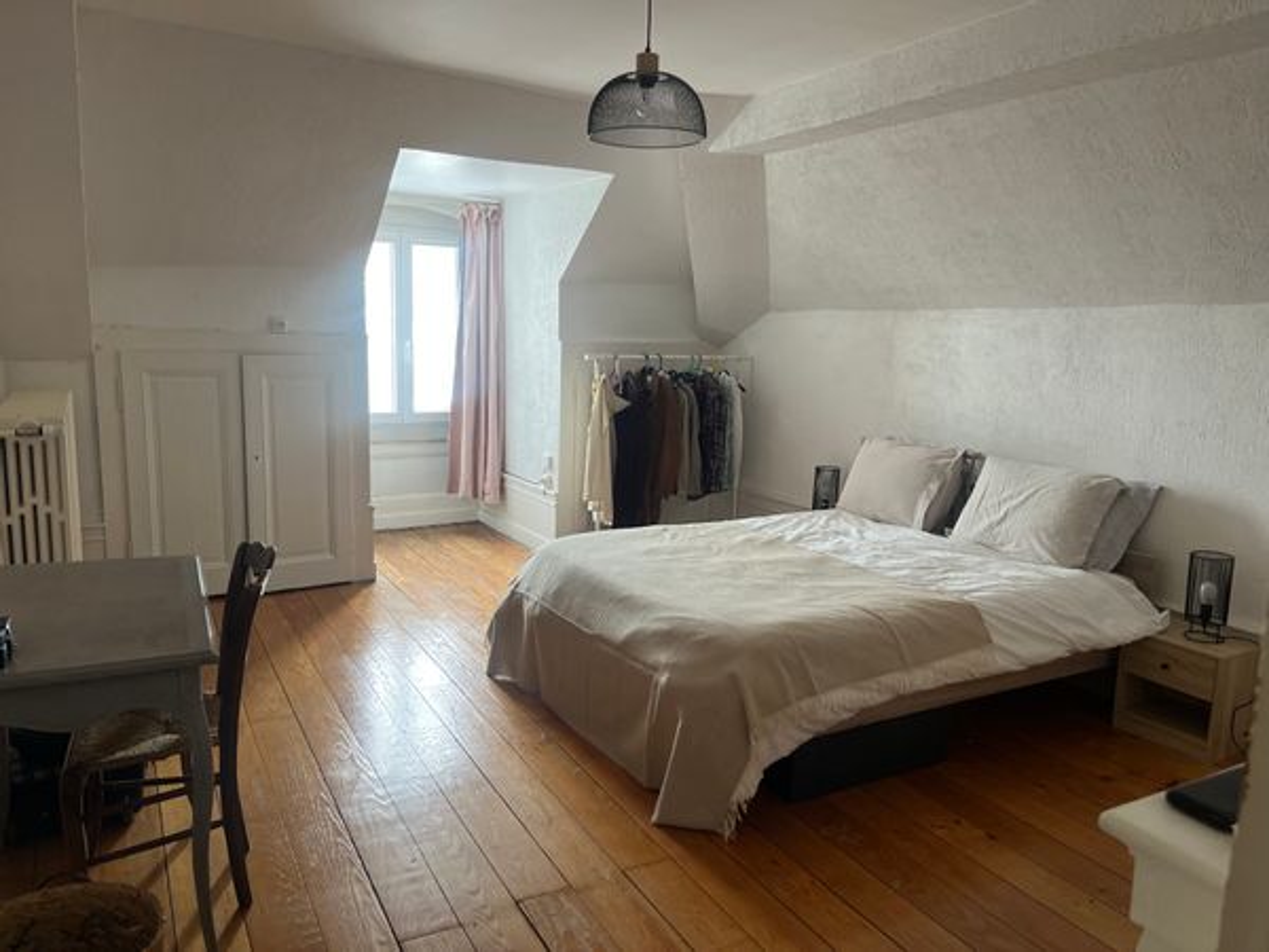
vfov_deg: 53.1
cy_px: 476
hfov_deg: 67.3
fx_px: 953
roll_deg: -1.5
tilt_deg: -10.6
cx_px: 634
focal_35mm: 26
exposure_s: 1/100
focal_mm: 5.1
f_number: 1.6
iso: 125
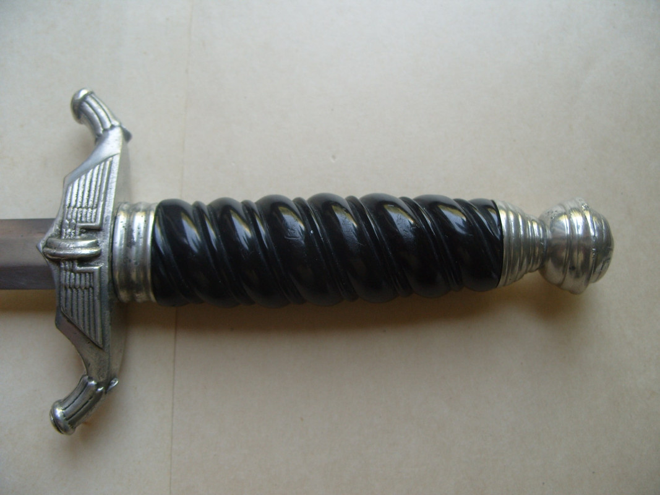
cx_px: 330
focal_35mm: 35
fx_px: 667
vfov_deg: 40.7
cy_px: 248
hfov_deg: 52.6
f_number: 2.8
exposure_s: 1/60
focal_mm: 7.8
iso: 100
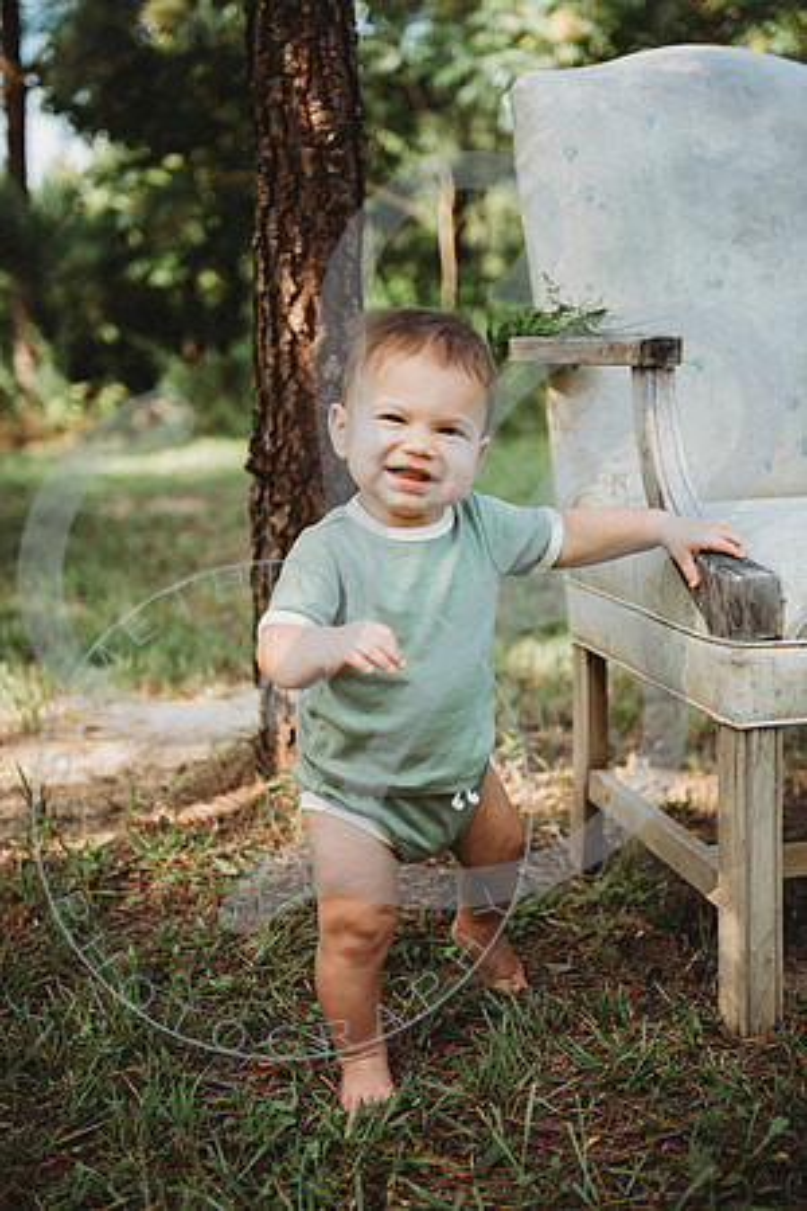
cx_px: 404
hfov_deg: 24.6
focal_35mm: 55
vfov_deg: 36.2
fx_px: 1849
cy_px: 606
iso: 100
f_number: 2.8
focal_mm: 55
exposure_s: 1/250
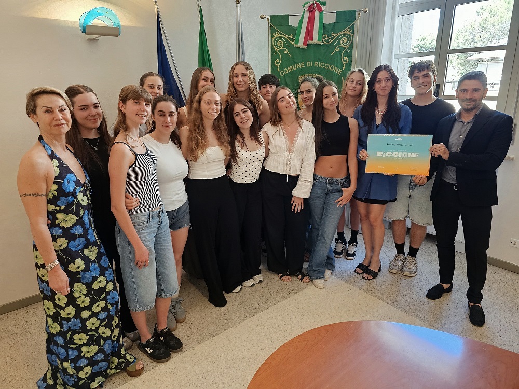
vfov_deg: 58.9
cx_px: 260
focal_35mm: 23
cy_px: 194
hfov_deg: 73.9
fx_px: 345
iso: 400
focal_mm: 6.3
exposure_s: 1/100
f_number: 1.7
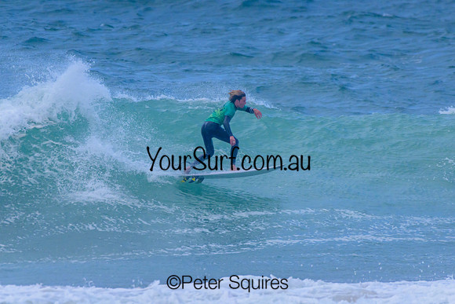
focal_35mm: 1000
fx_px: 12641
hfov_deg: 2.1
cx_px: 228
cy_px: 152
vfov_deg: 1.4
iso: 2000
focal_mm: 1000
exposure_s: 1/2500
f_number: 11
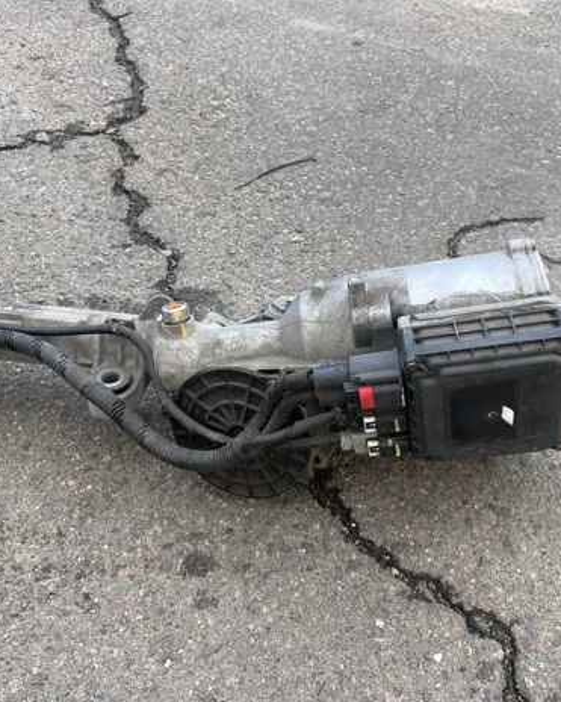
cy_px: 350
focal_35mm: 35
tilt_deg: -46.7
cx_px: 331
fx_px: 727
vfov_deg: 51.5
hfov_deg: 42.1
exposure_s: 1/626
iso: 32
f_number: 1.6
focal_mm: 4.2
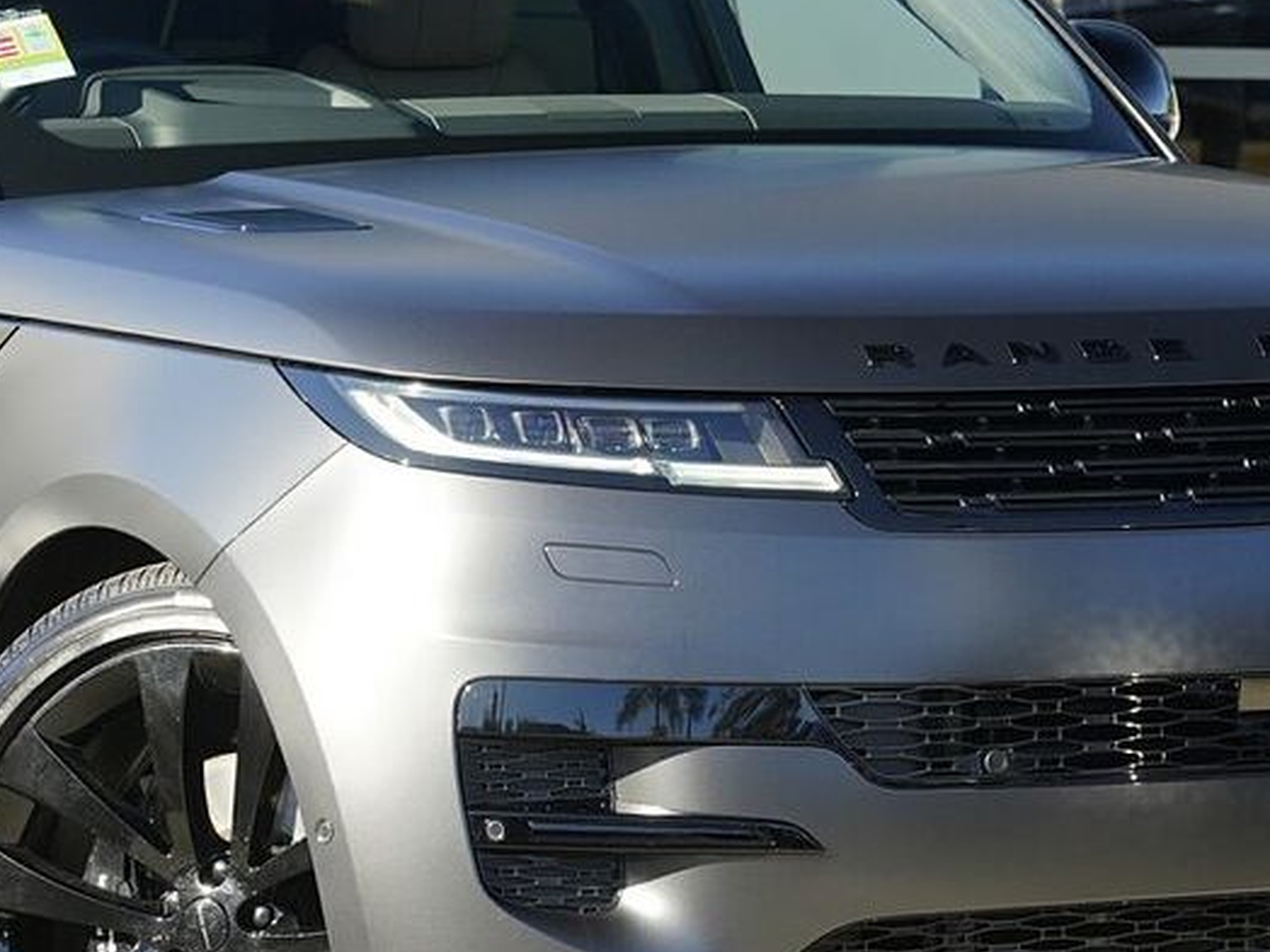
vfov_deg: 6.8
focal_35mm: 218
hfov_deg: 9.1
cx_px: 431
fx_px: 7998
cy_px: 475
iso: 1000
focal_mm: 99
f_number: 7.1
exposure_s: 1/500
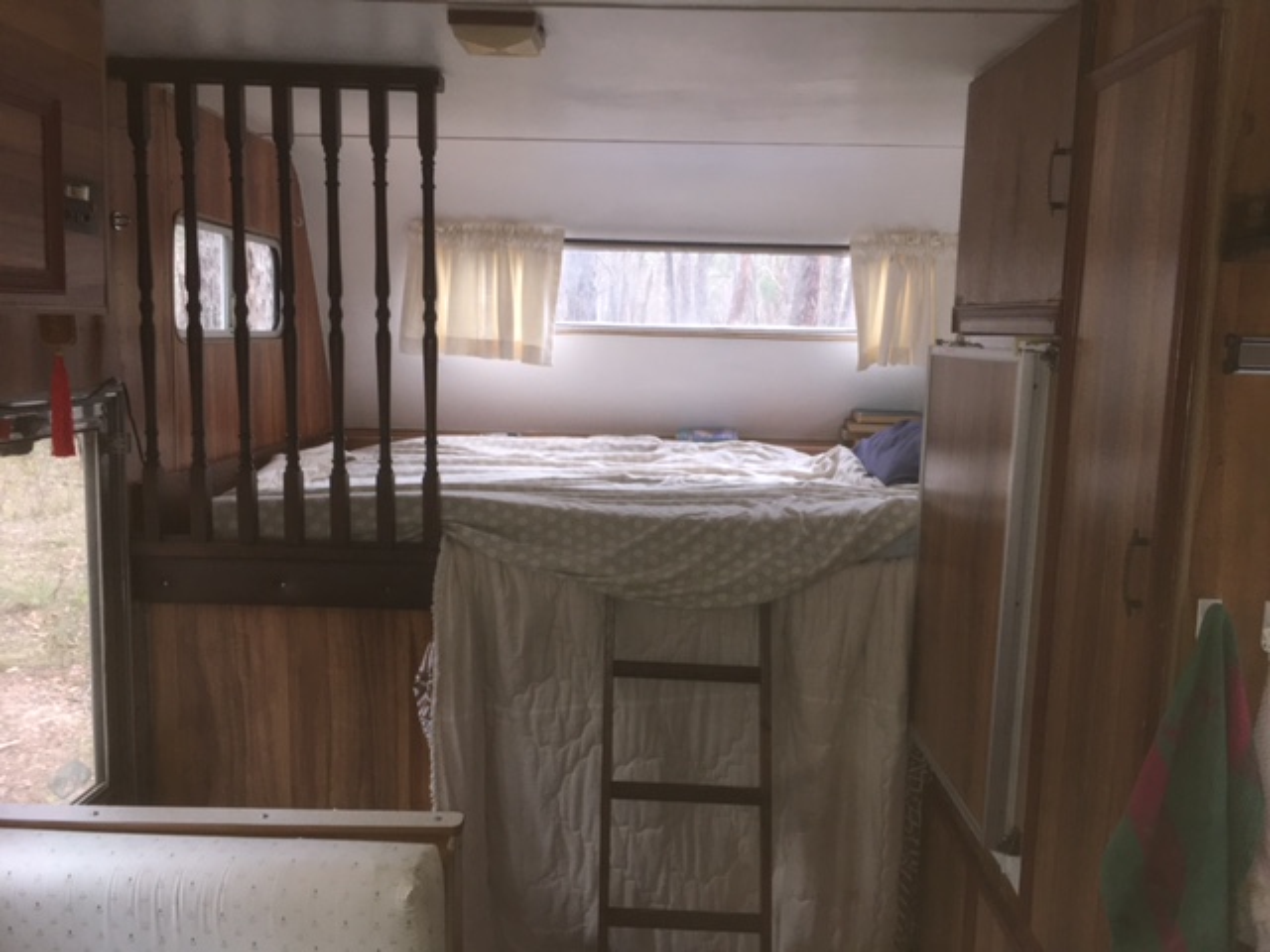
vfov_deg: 48.2
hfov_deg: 61.7
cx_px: 635
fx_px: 1064
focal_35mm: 29
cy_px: 476
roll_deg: -1.7
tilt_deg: -7.4
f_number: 2.2
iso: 50
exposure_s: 1/33
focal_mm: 4.15
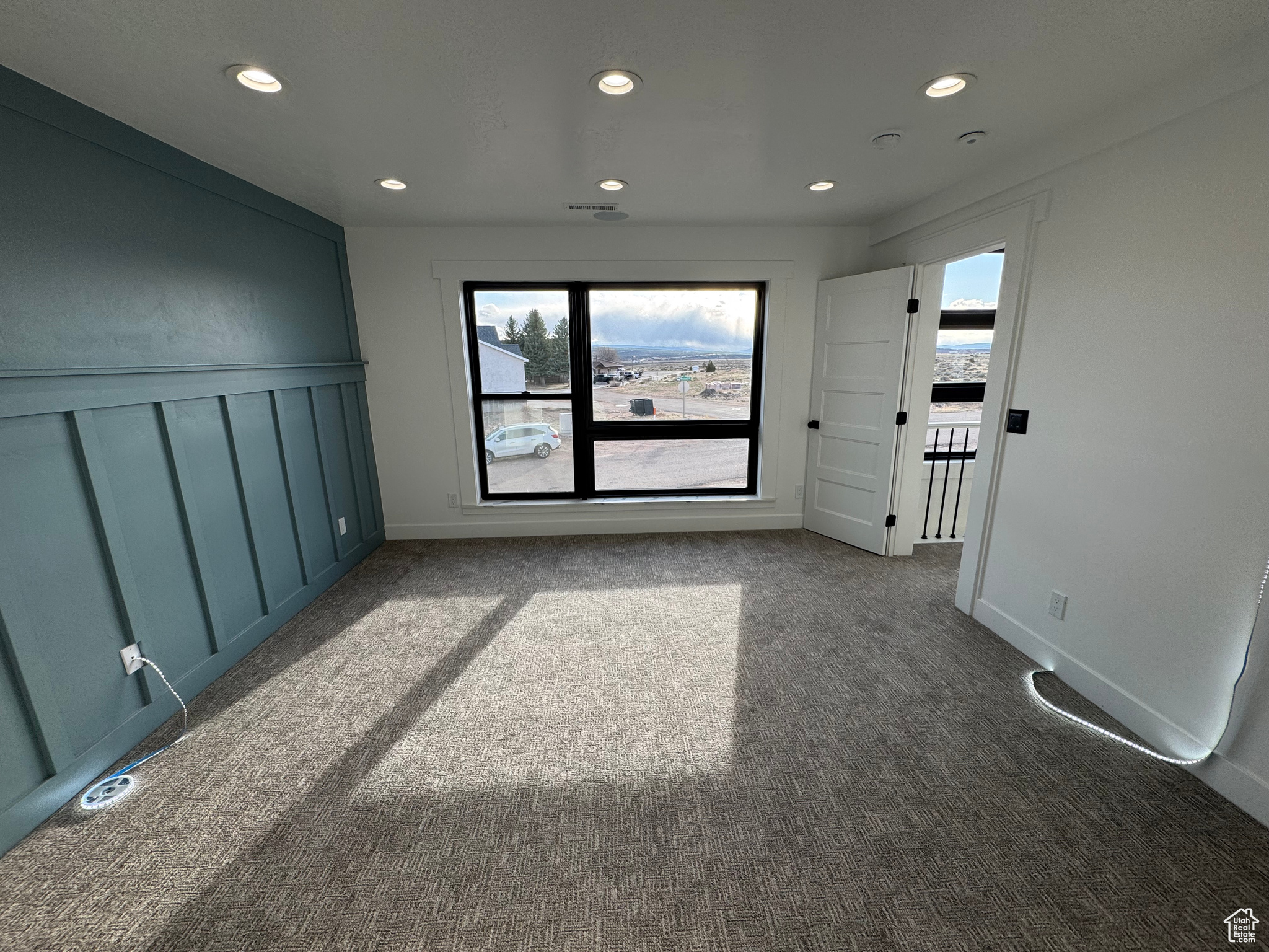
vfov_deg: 85.7
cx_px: 634
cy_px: 476
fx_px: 513
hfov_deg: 102.1
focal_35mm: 14
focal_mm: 2.22
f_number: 2.2
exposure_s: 1/296
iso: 40
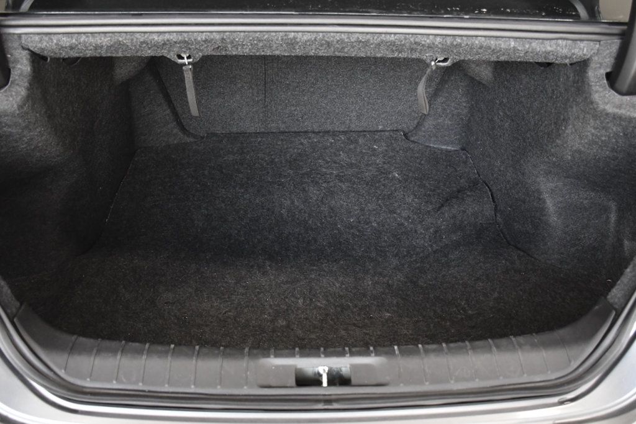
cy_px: 212
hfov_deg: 55.8
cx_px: 318
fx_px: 601
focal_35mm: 34
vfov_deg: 38.9
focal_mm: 23
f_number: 3.8
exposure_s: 1/400
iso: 2500
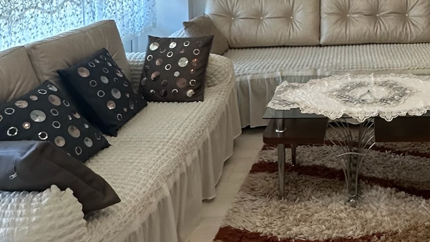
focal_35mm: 35
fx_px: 399
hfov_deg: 51.9
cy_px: -53
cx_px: 362
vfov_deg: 28.9
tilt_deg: -2.3
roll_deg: +2.1
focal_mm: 2.22
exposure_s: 1/50
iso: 200
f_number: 2.2
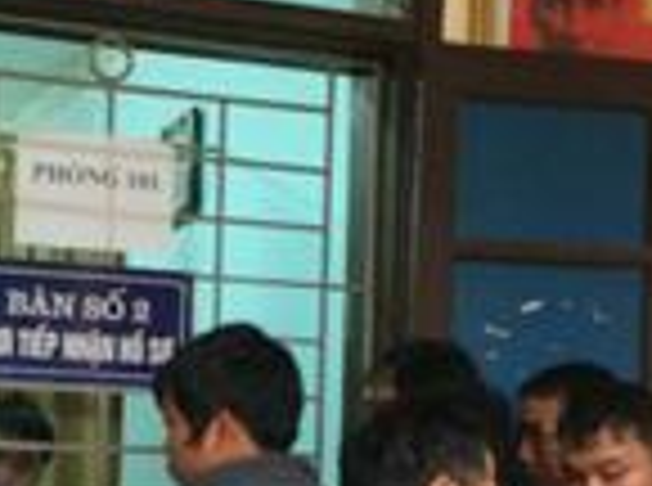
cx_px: 180
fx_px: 1710
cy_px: 533
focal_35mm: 91
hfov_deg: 21.4
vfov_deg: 15.7
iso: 320
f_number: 2.2
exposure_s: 1/30
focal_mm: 4.12
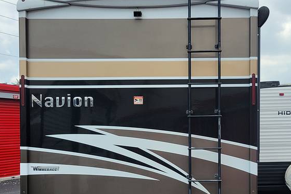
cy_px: 142
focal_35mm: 48
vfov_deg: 27.8
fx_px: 388
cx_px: 181
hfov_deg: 40.8
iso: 40
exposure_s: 1/1761
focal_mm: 5.4
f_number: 1.8
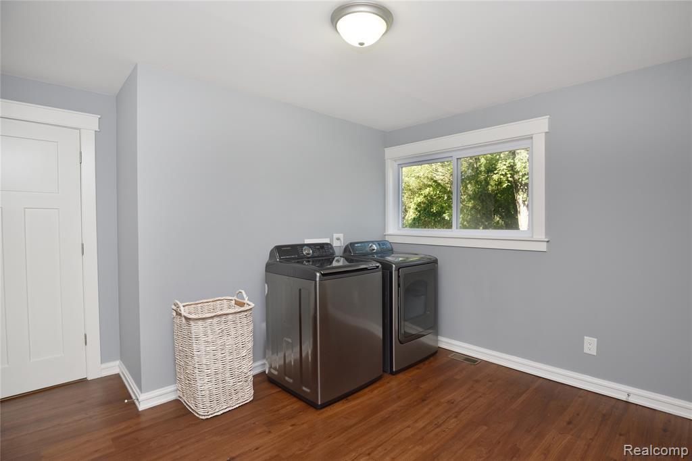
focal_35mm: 17
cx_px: 346
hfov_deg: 93.3
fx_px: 327
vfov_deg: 70.5
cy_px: 230
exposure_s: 1/60
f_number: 6.3
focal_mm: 17
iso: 125
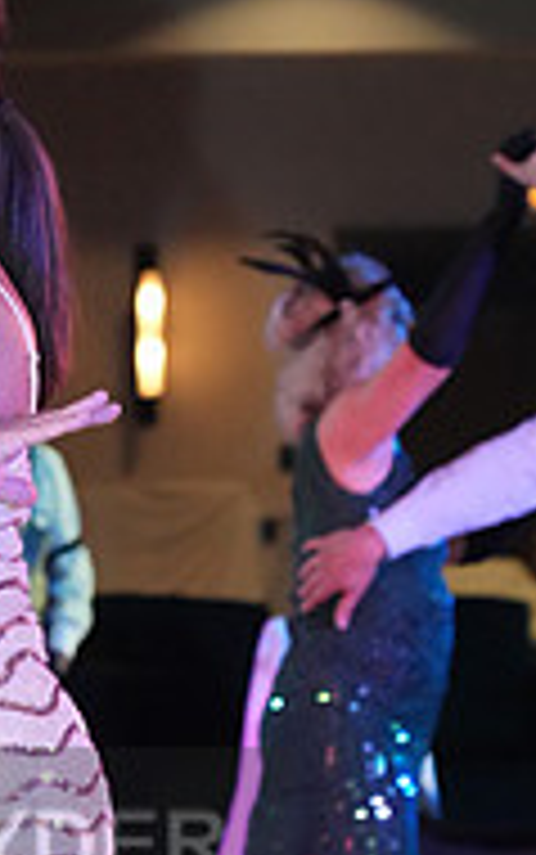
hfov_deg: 5.4
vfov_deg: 8.6
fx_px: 5671
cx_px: -322
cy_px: 900
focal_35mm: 243
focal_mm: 78
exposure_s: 1/250
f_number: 5
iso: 6400
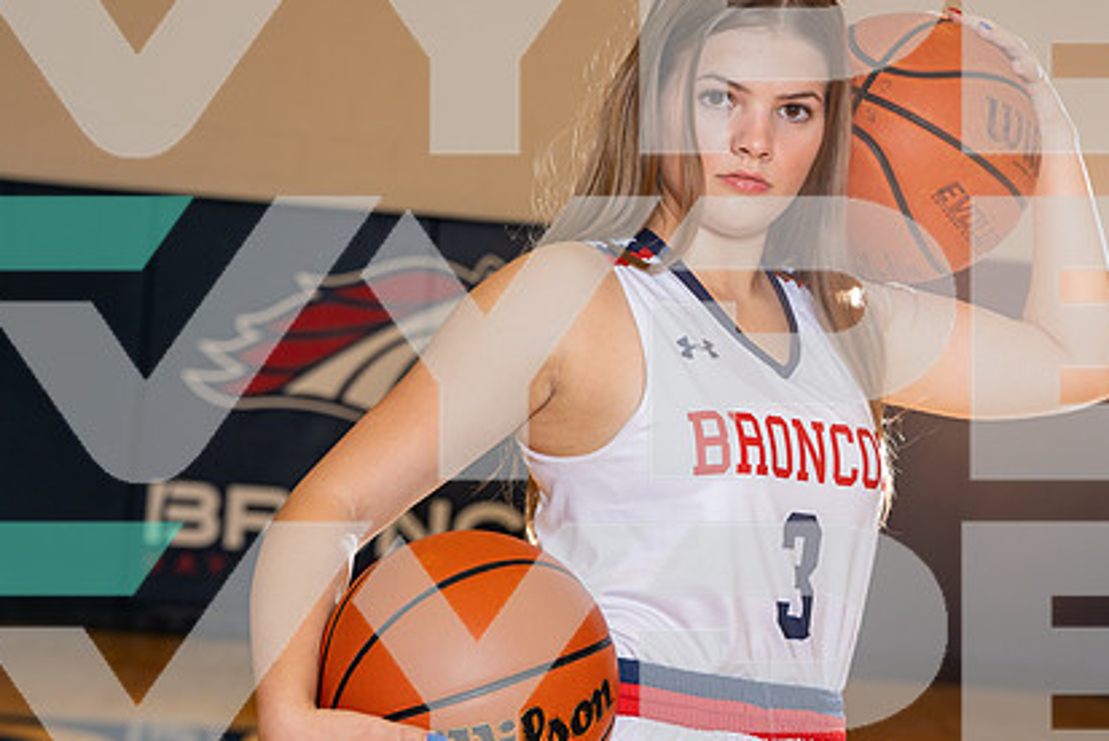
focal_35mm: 80
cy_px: 340
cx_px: 596
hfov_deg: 25.3
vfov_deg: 17.1
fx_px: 2466
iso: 400
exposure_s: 1/250
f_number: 4.5
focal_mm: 57
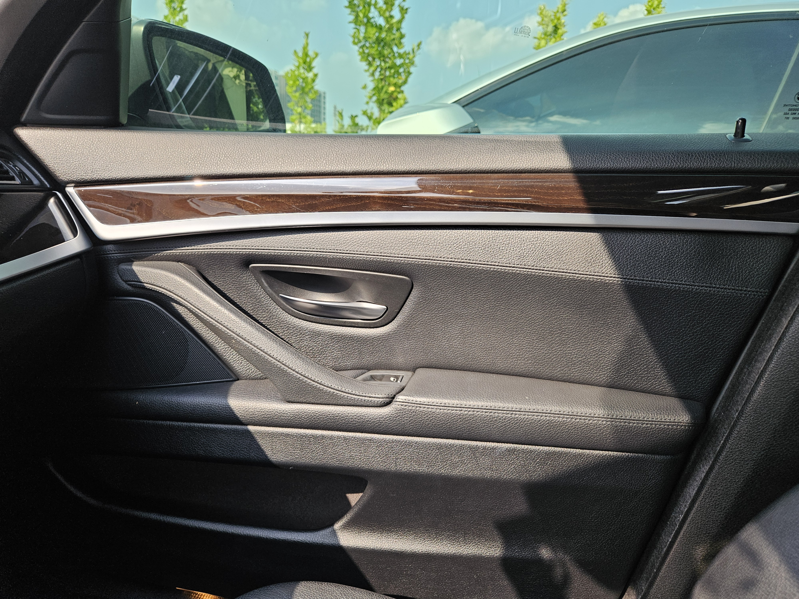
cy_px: 300
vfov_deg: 58.9
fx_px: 531
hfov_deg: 73.9
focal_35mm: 23
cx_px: 400
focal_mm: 5.4
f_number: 1.8
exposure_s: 1/180
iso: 50
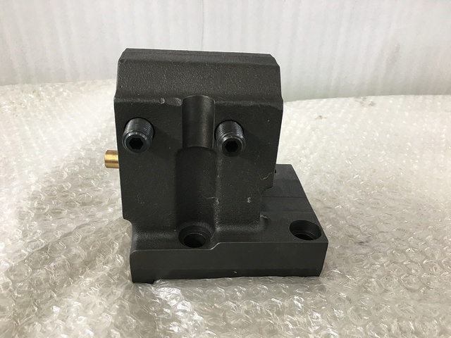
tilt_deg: -26.1
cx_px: 226
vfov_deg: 48.2
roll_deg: -1.4
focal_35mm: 29
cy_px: 169
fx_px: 378
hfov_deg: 61.7
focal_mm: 4.15
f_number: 2.2
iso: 32
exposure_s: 1/30
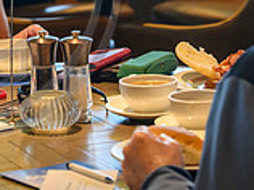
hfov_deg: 7.8
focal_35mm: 251
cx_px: -43
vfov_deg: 5.9
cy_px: -25
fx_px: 1839
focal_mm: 71
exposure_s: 1/200
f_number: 4
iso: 2000
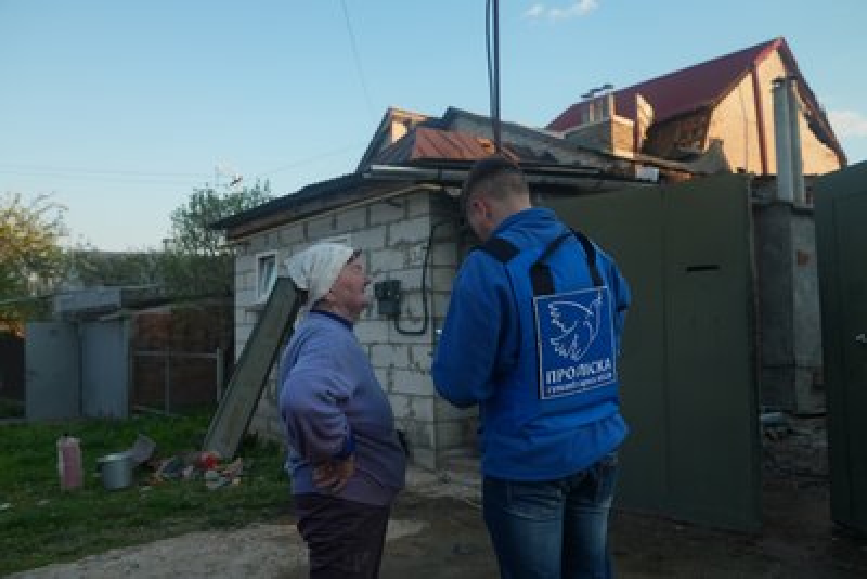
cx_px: 434
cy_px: 290
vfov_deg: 43.6
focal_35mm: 30
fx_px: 723
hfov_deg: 61.9
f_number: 4
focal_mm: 30
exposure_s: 1/50
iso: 80
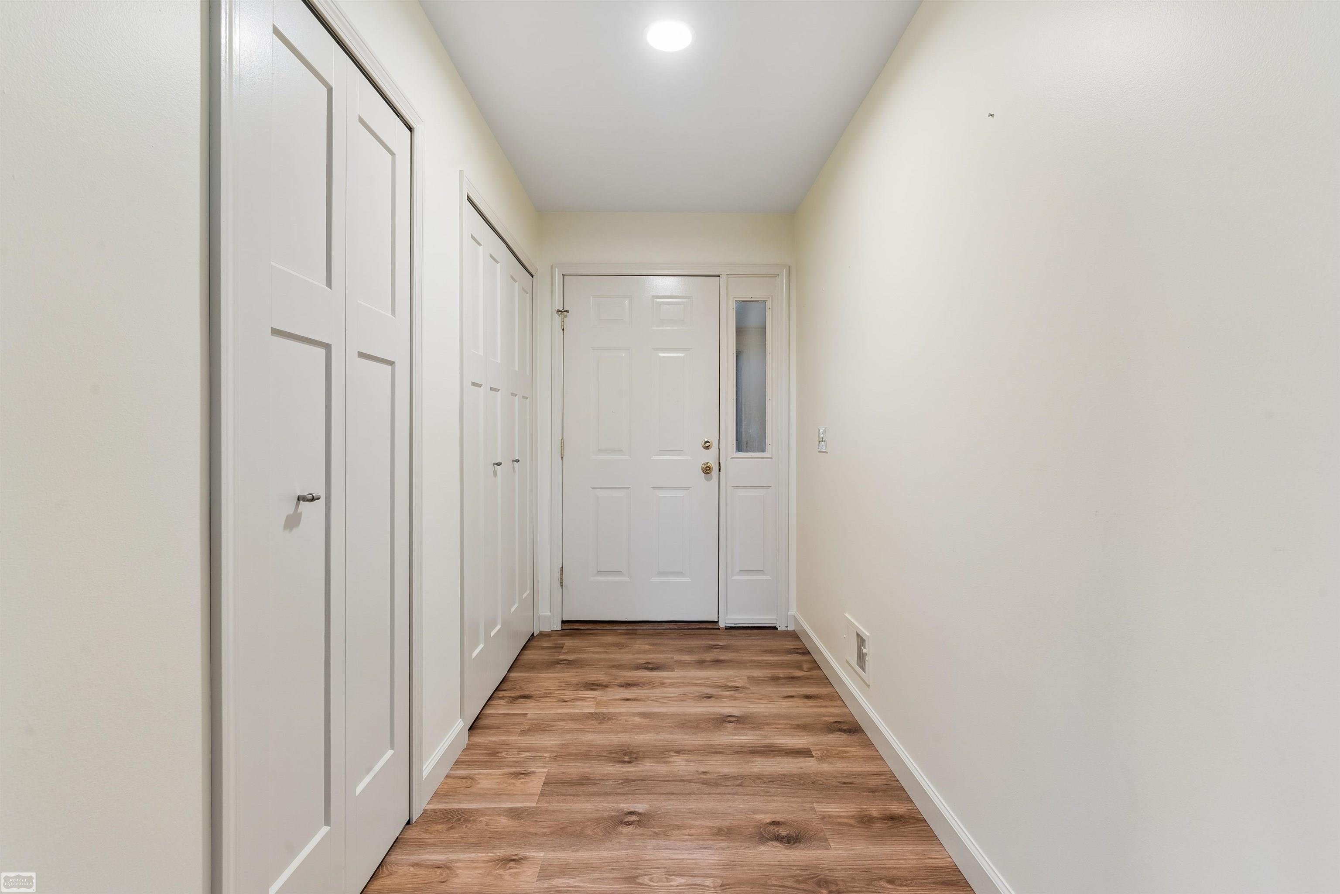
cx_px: 670
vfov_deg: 73.7
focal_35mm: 16
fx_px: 596
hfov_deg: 96.7
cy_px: 447
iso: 200
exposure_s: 1/2.5
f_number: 11
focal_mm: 16
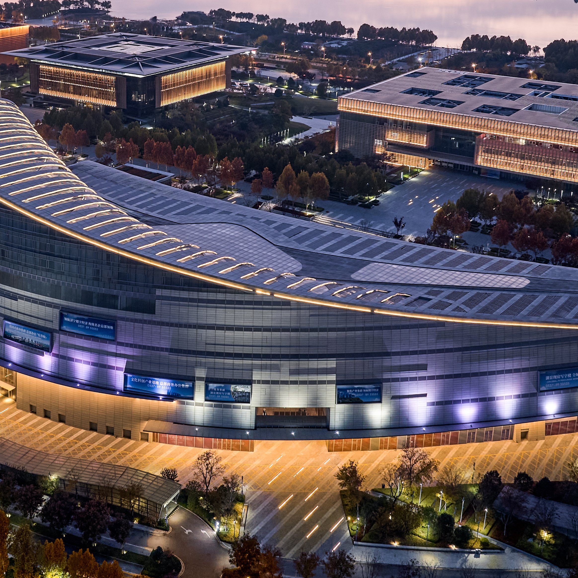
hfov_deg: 34.6
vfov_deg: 34.6
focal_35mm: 48
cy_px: 148
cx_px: 146
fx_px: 907
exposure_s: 1/10
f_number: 4
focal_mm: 12.29
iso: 400
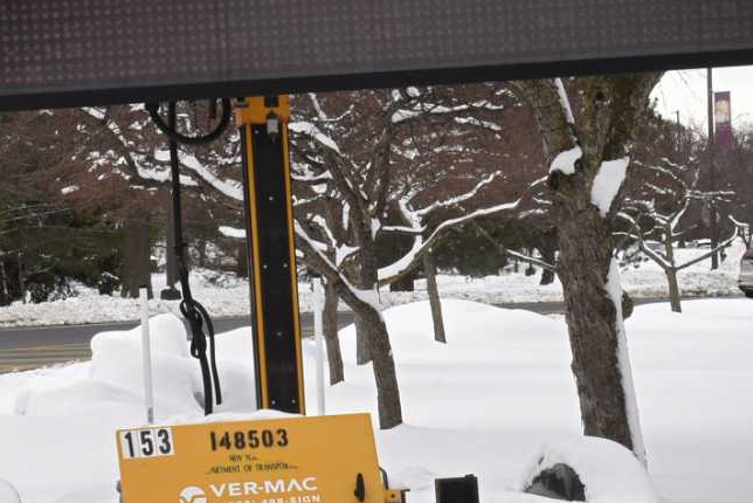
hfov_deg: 12.9
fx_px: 3327
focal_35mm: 159
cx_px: 205
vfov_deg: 8.6
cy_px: 54
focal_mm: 50
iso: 1250
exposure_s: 1/250
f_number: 18
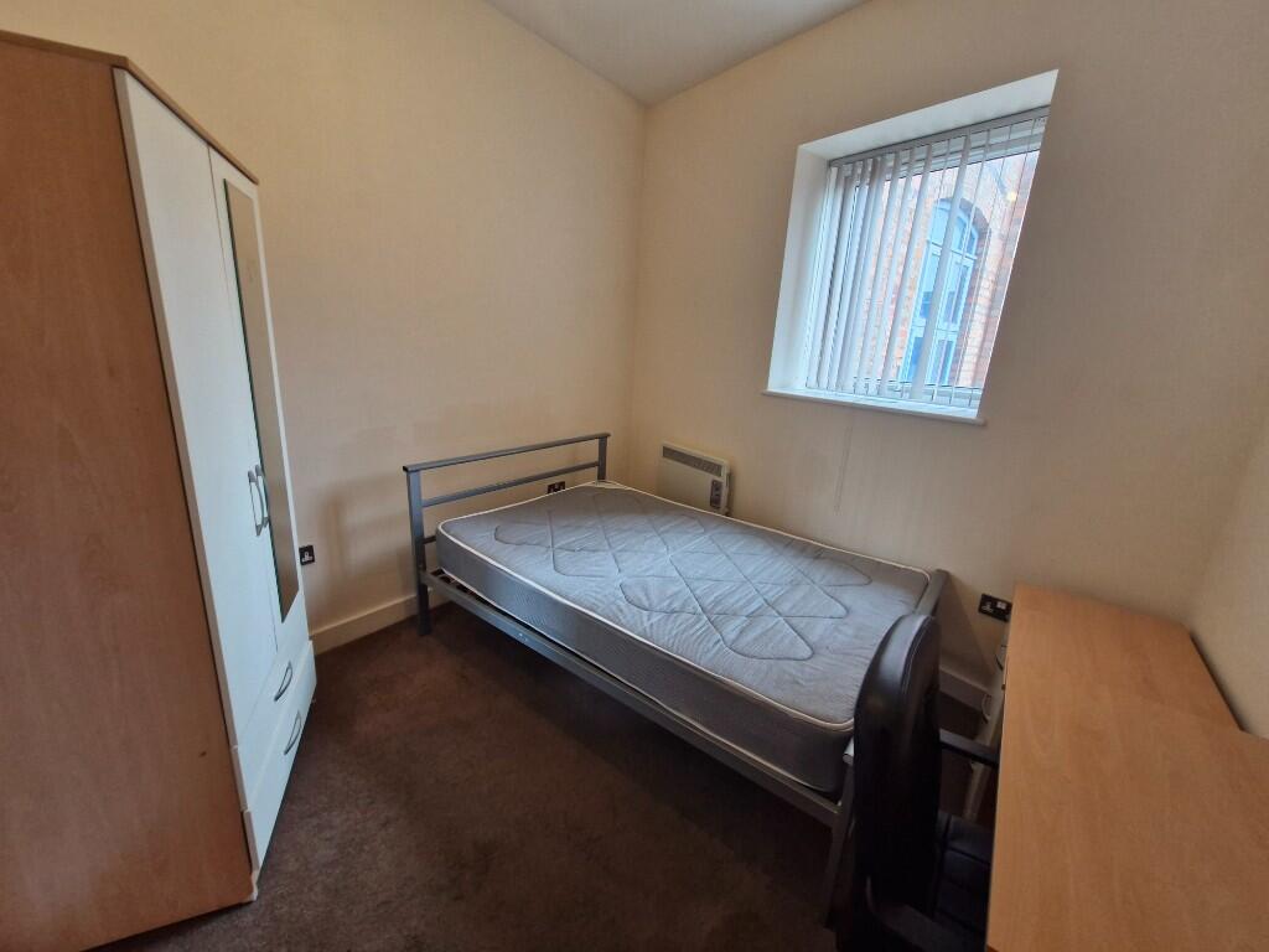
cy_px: 476
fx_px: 477
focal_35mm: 13
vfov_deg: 89.9
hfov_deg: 106.2
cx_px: 634
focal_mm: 1.74
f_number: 2.2
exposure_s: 1/50
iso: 160
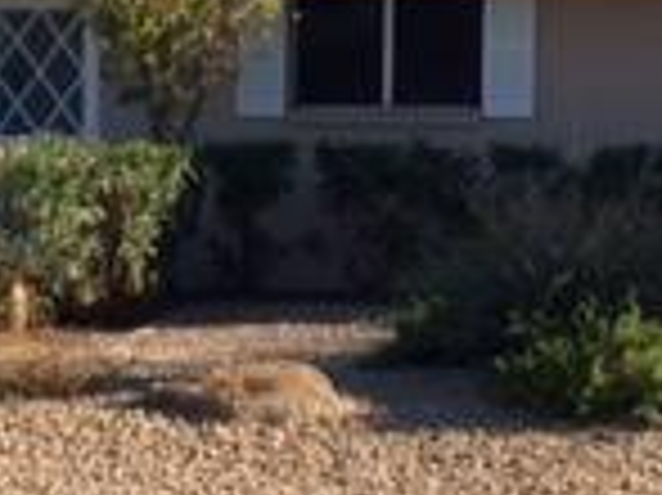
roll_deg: +1.7
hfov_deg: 15.6
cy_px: 230
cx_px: 135
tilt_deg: -1.8
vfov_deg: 11.7
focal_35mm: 126
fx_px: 2408
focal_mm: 4.15
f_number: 2.2
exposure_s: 1/1244
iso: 32
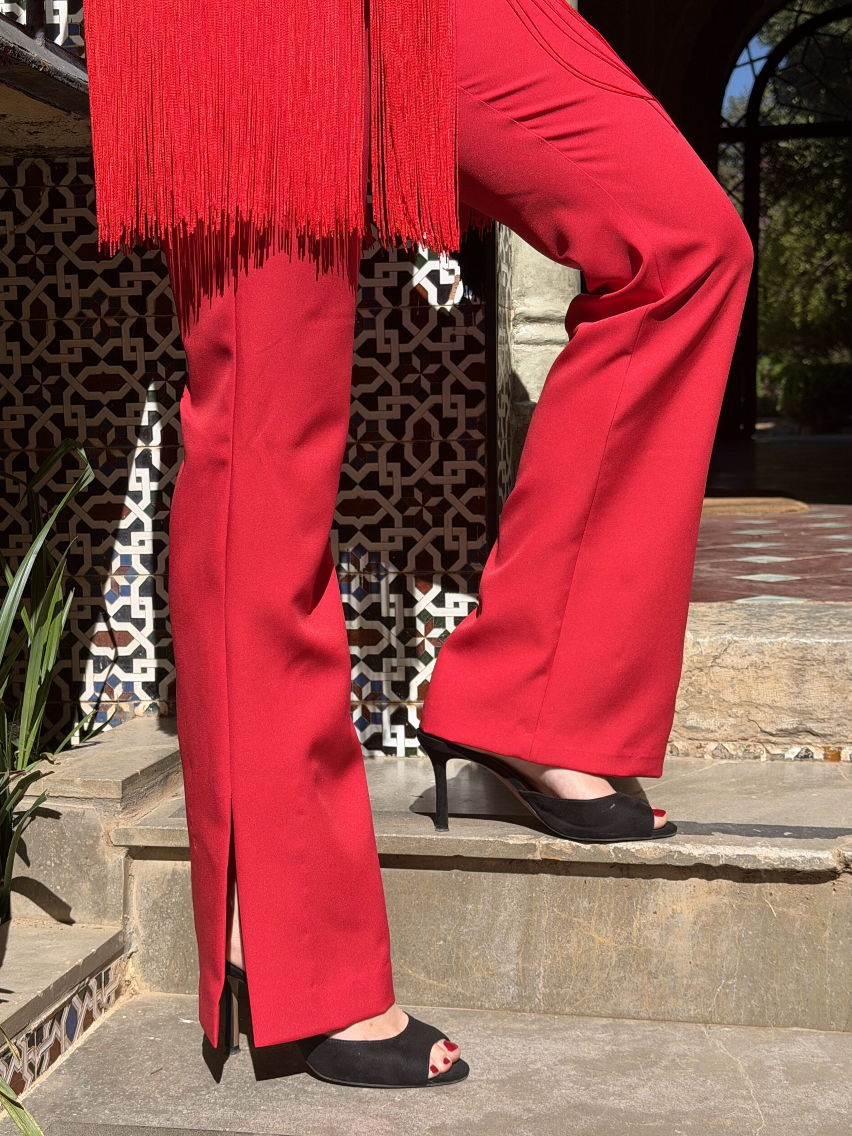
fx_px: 1608
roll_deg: +1.3
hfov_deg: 29.7
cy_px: 565
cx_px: 419
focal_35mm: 49
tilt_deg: -6.1
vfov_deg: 38.9
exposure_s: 1/4878
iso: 80
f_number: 1.78
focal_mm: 6.76
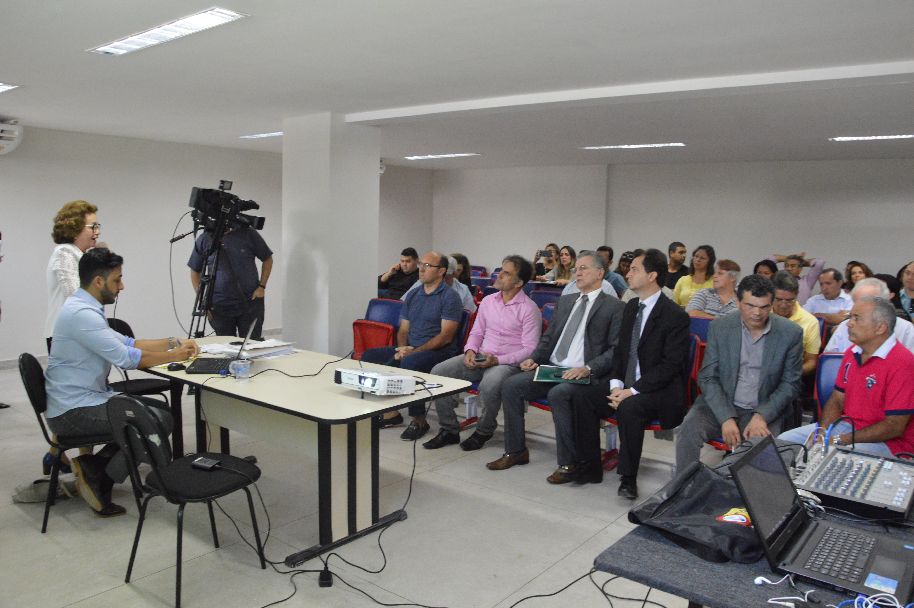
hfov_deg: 67.4
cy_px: 304
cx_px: 457
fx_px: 685
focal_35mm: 27
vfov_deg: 47.8
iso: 3200
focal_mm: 18
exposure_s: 1/100
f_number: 5.6
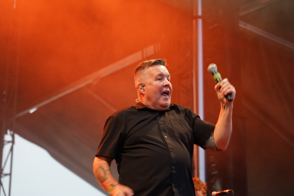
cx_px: 147
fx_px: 857
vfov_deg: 13.0
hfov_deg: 19.5
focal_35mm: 105
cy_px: 98
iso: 1600
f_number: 4
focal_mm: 105
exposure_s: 1/160
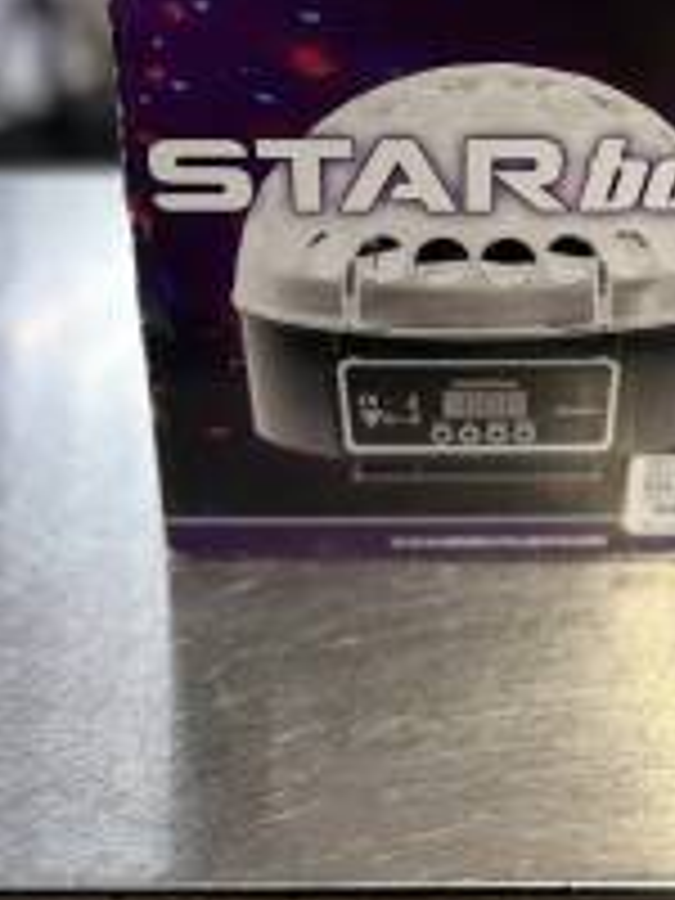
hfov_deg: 27.7
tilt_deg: -23.7
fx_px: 1352
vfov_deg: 34.5
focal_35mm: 52
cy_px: 68
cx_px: 490
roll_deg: -1.4
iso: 80
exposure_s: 1/60
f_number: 1.6
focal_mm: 5.96
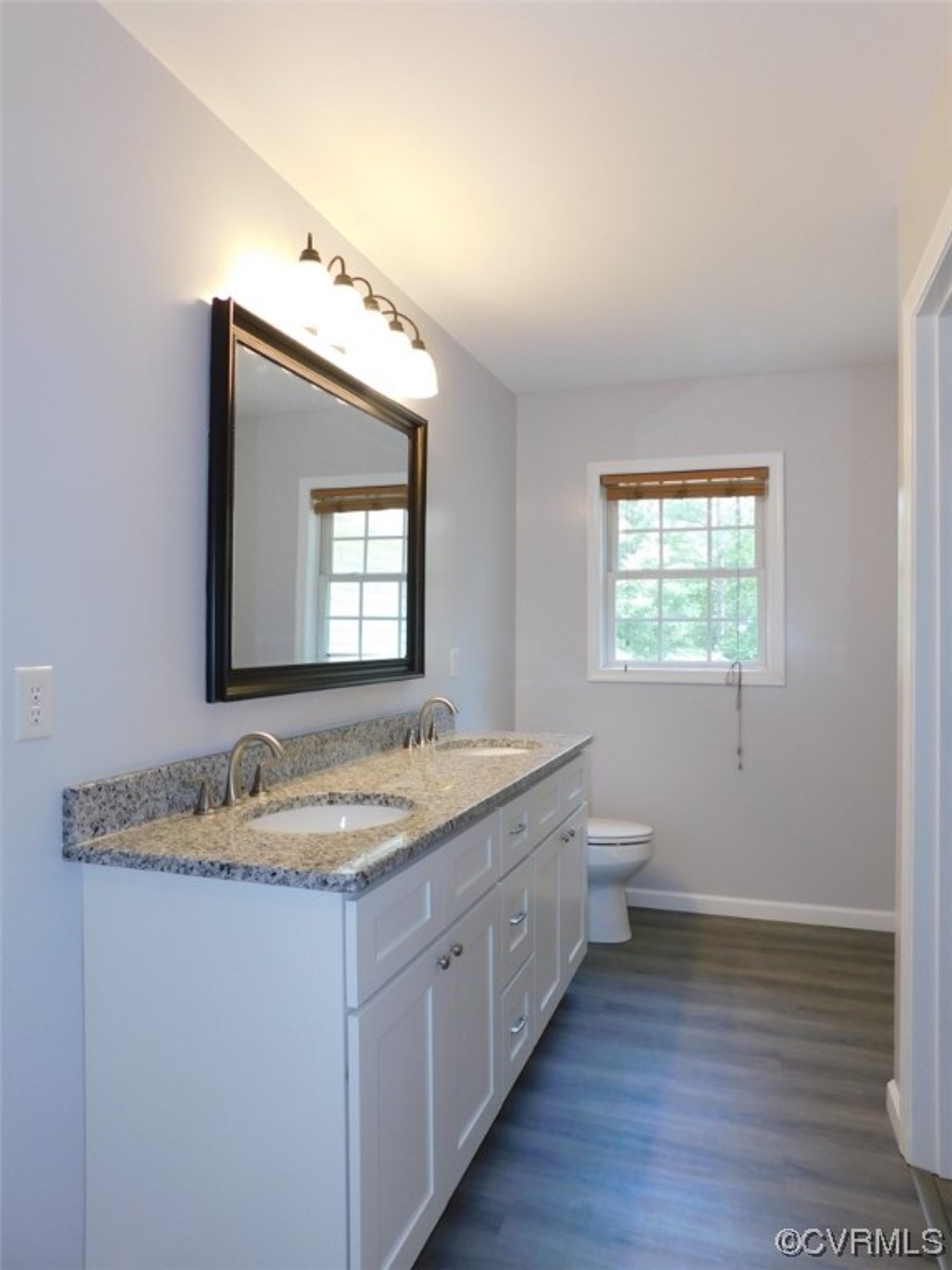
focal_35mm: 23
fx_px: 843
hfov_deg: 58.9
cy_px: 635
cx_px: 476
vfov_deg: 73.9
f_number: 3
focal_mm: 4
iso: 125
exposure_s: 1/30
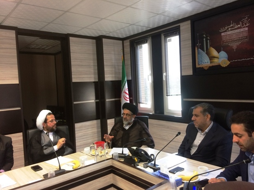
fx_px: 213
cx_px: 127
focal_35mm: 29
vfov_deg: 48.2
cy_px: 95
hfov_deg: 61.7
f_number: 2.2
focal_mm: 4.15
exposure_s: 1/30
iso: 64
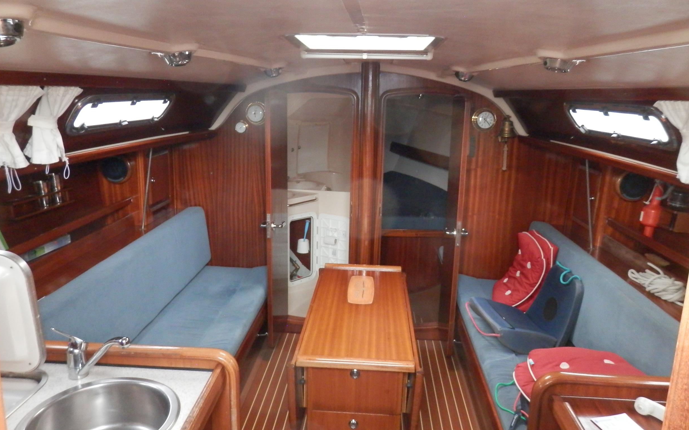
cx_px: 339
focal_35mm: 27
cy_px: 213
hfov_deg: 68.4
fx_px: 507
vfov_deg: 46.0
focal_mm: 4.5
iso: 400
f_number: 3
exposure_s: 1/8
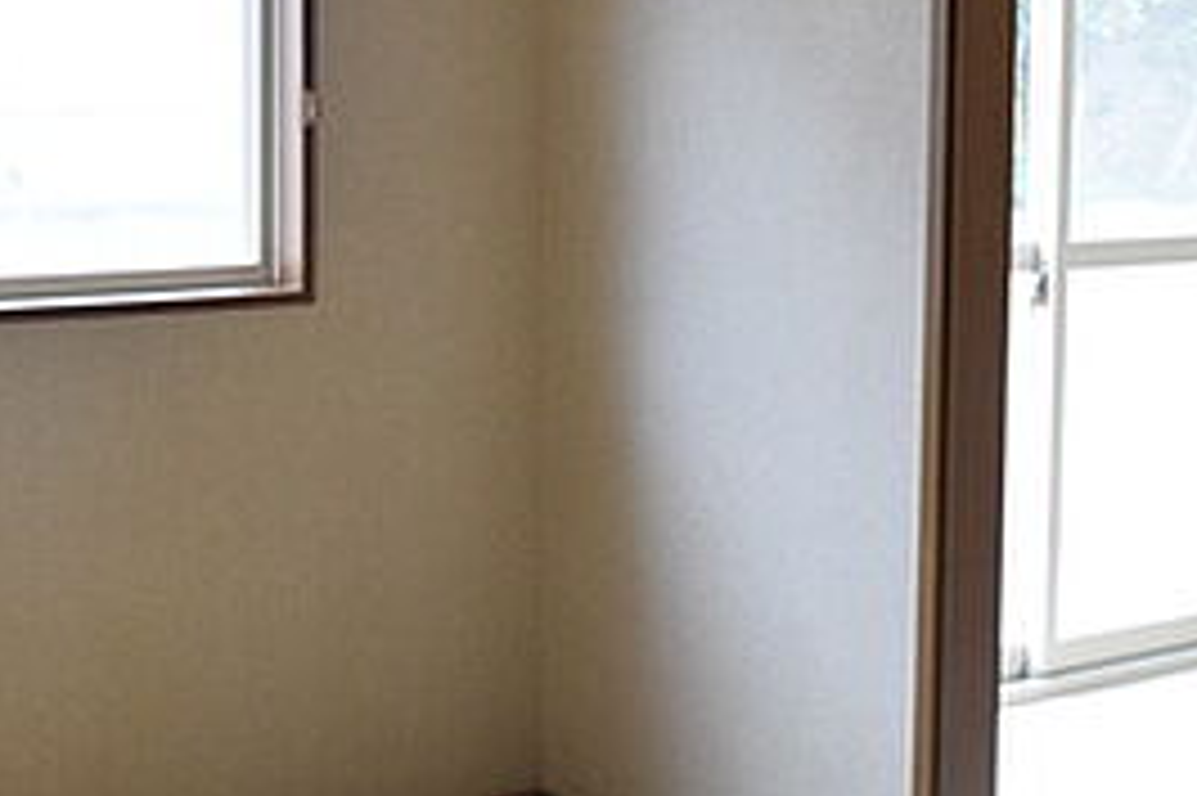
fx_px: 2160
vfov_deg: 20.8
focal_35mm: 65
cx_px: 418
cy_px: 247
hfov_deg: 30.8
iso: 1250
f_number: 5.6
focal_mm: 18
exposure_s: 1/80
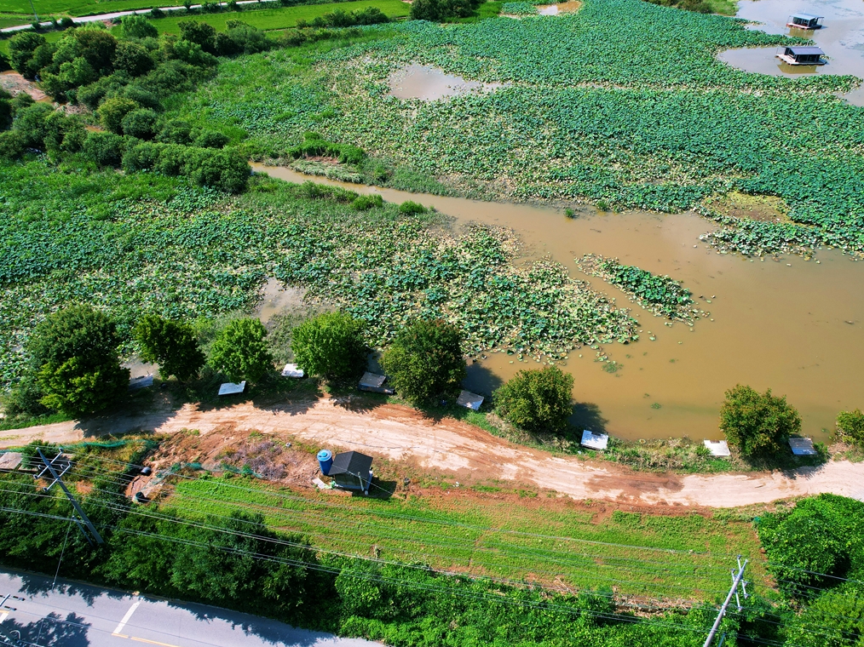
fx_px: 599
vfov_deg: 56.8
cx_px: 486
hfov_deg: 71.3
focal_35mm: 24
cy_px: 323
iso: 100
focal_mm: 8.38
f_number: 2.8
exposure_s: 1/1500
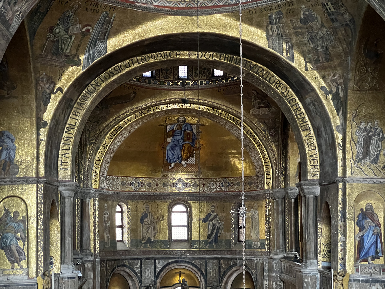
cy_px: 144
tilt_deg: +5.0
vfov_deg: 19.1
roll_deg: +0.9
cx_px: 192
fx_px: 856
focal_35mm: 77
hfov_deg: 25.3
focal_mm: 9
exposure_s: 1/25
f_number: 2.8
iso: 800
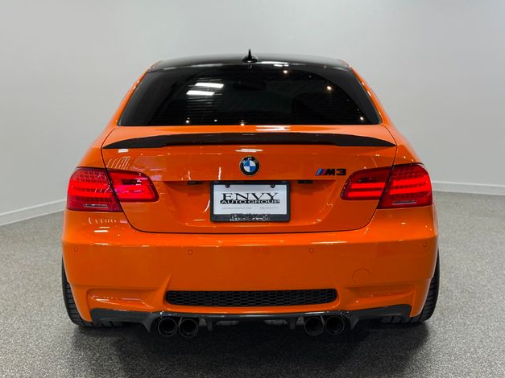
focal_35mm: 49
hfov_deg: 38.9
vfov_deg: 29.7
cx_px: 256
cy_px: 188
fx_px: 715
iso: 64
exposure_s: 1/239
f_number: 1.78
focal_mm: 6.76
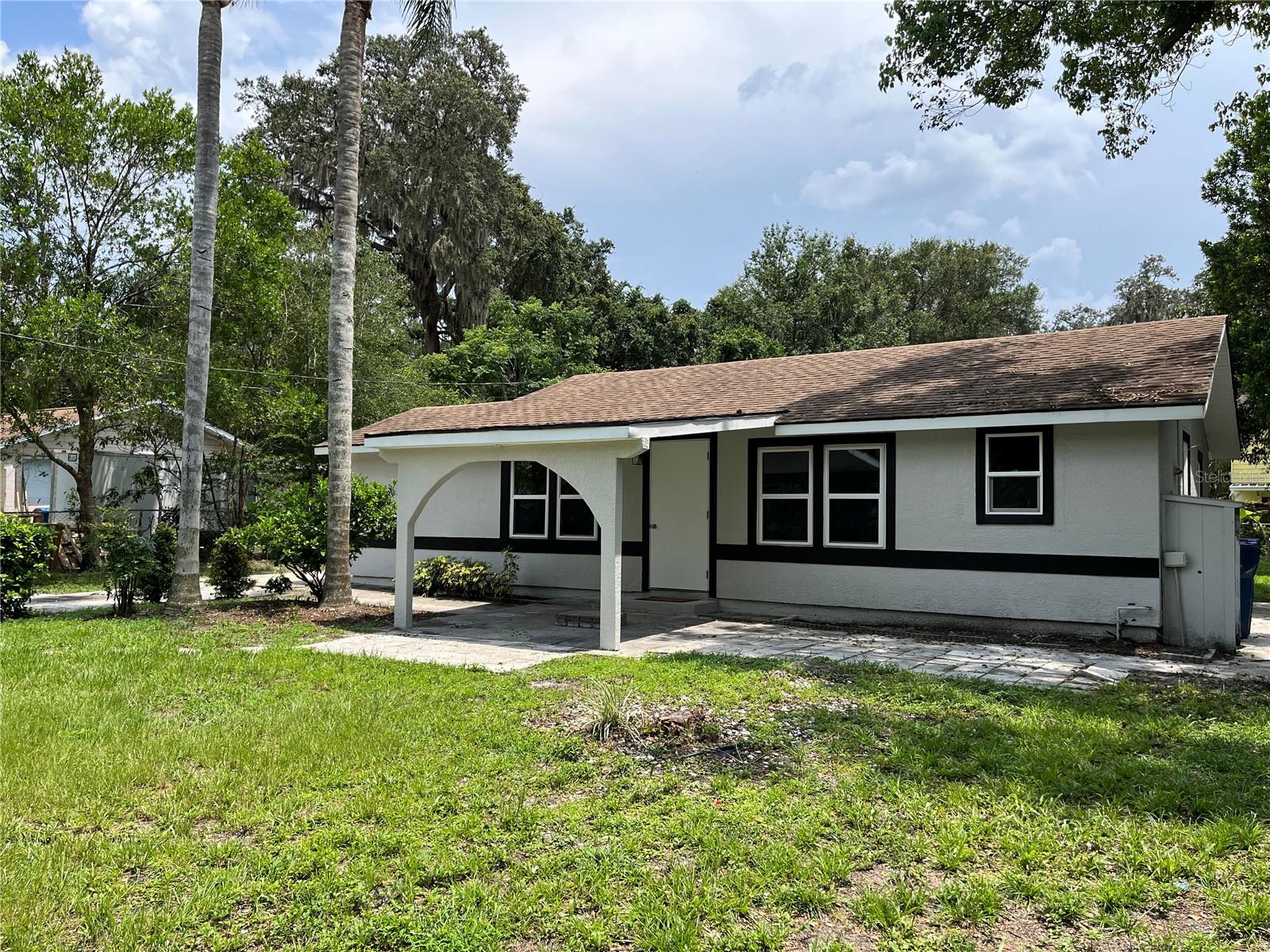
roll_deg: -1.0
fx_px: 954
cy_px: 476
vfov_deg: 53.1
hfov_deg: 67.3
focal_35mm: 26
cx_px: 635
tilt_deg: +1.9
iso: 50
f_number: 1.6
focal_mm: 5.1
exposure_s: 1/2571
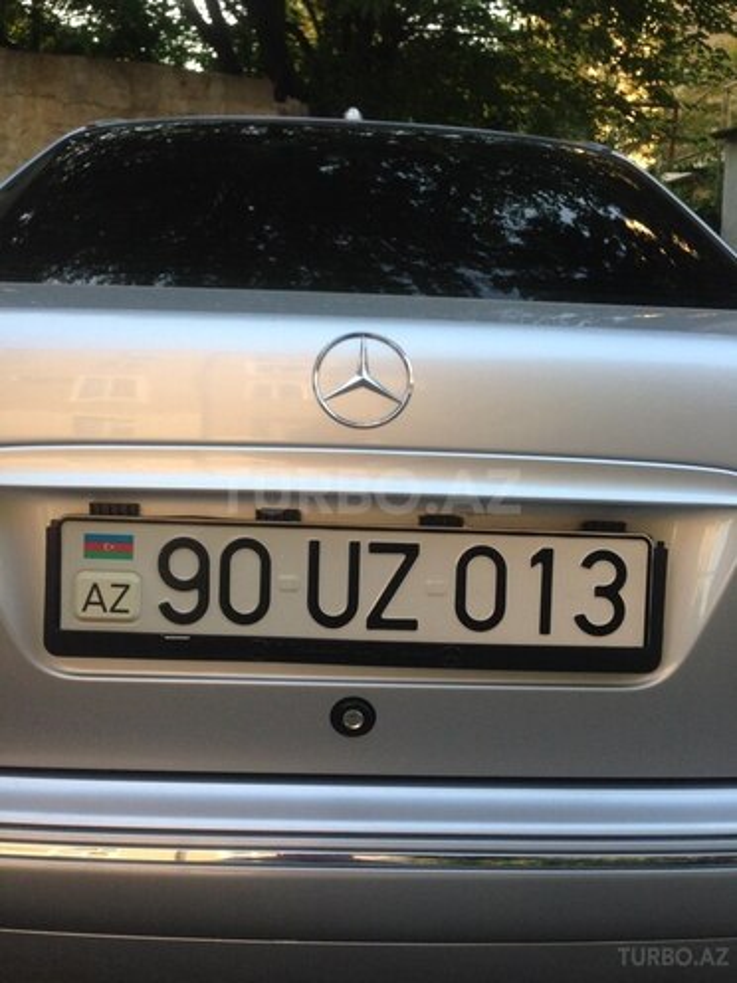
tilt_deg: -11.5
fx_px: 937
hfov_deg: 42.9
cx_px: 368
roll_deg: +1.5
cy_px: 492
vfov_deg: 55.4
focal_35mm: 33
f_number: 2.4
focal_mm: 4.12
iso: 80
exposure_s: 1/120
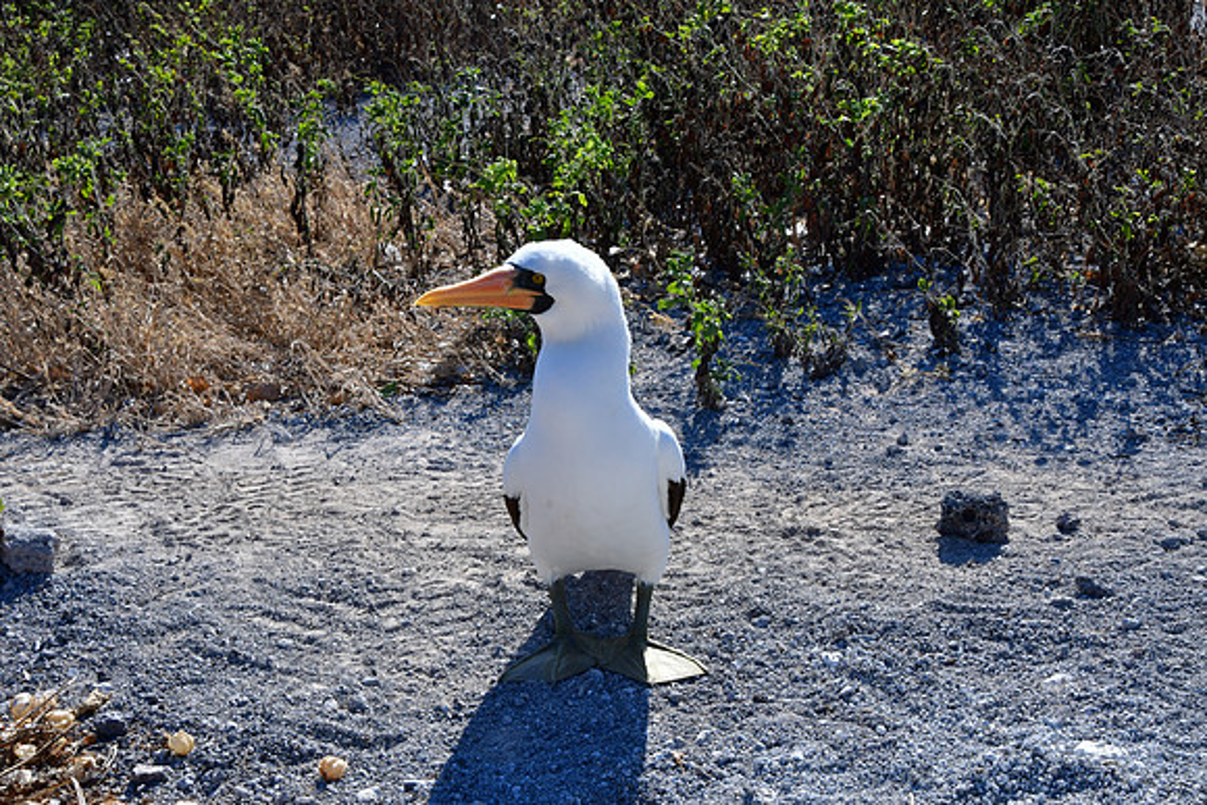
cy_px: 402
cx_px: 604
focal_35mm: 60
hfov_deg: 33.4
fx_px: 2012
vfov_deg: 22.6
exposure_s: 1/160
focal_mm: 40
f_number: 20
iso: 200
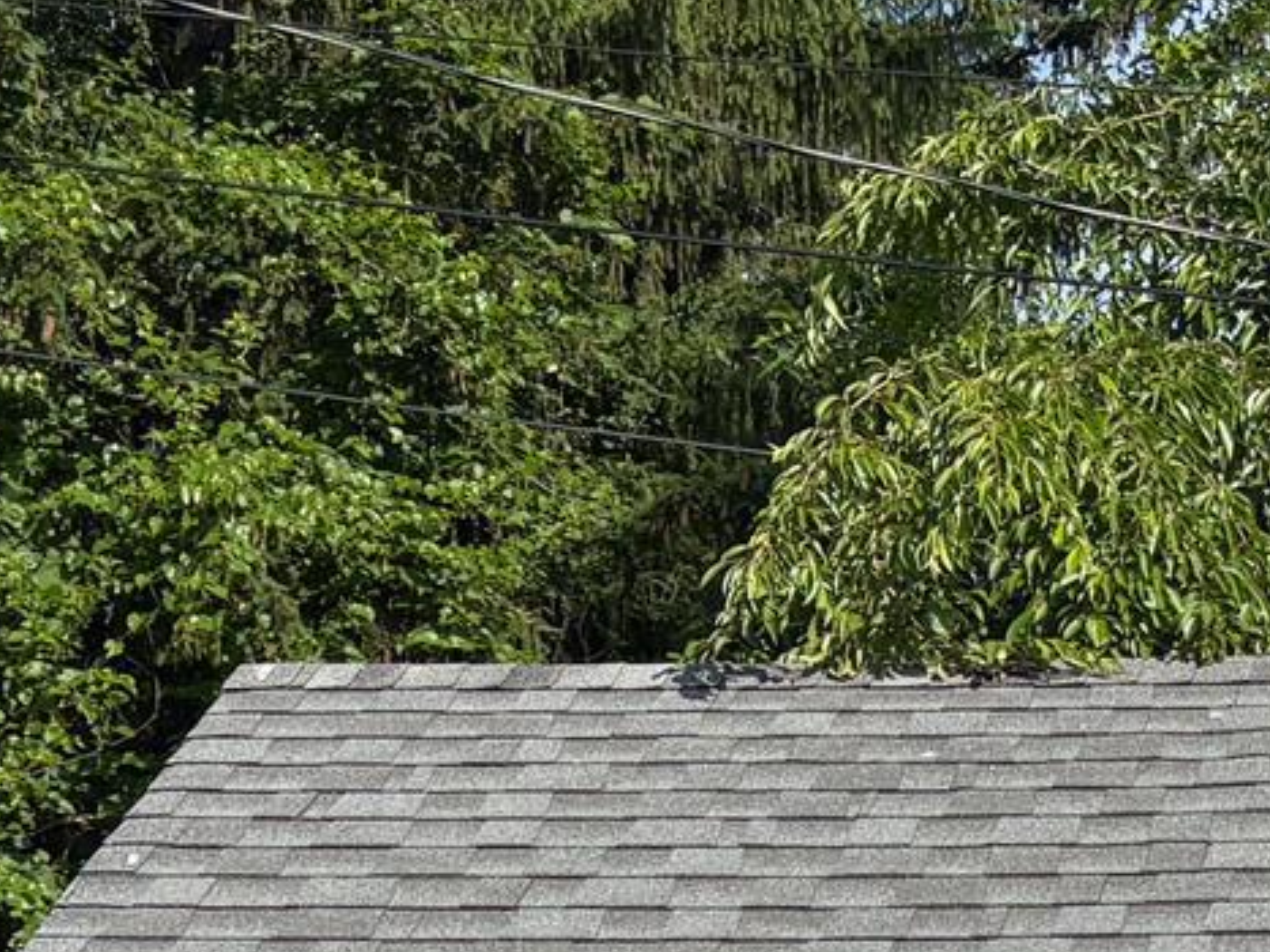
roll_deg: +0.1
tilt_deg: -0.3
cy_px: 1773
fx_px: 4181
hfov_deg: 16.5
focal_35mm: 114
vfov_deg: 11.9
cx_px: 1526
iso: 50
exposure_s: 1/4329
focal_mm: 5.96
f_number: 1.6
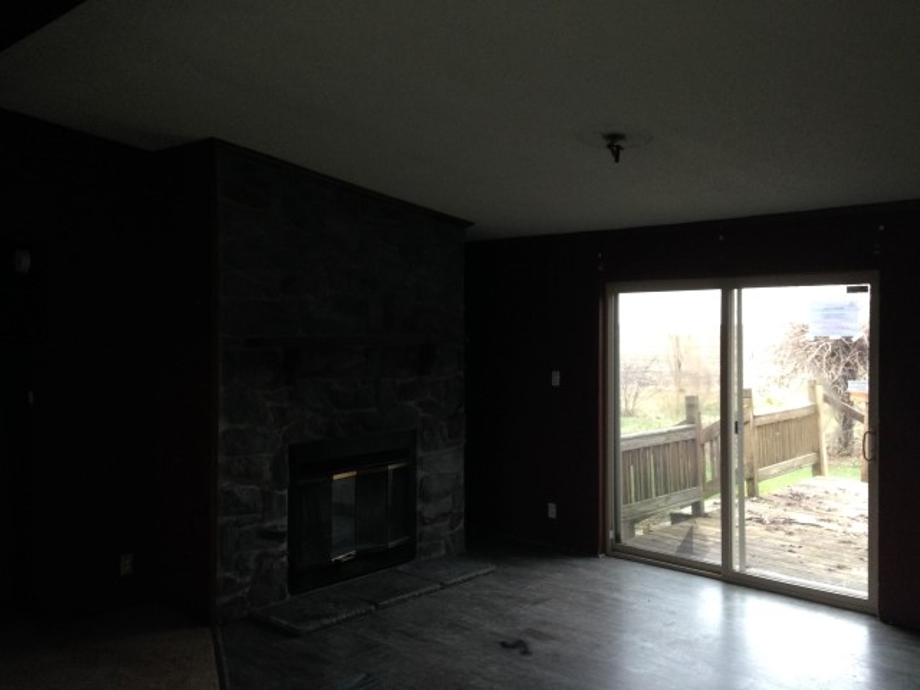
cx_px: 460
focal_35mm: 33
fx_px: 877
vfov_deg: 42.9
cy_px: 345
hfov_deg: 55.4
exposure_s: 1/20
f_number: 2.4
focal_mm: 4.12
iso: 200
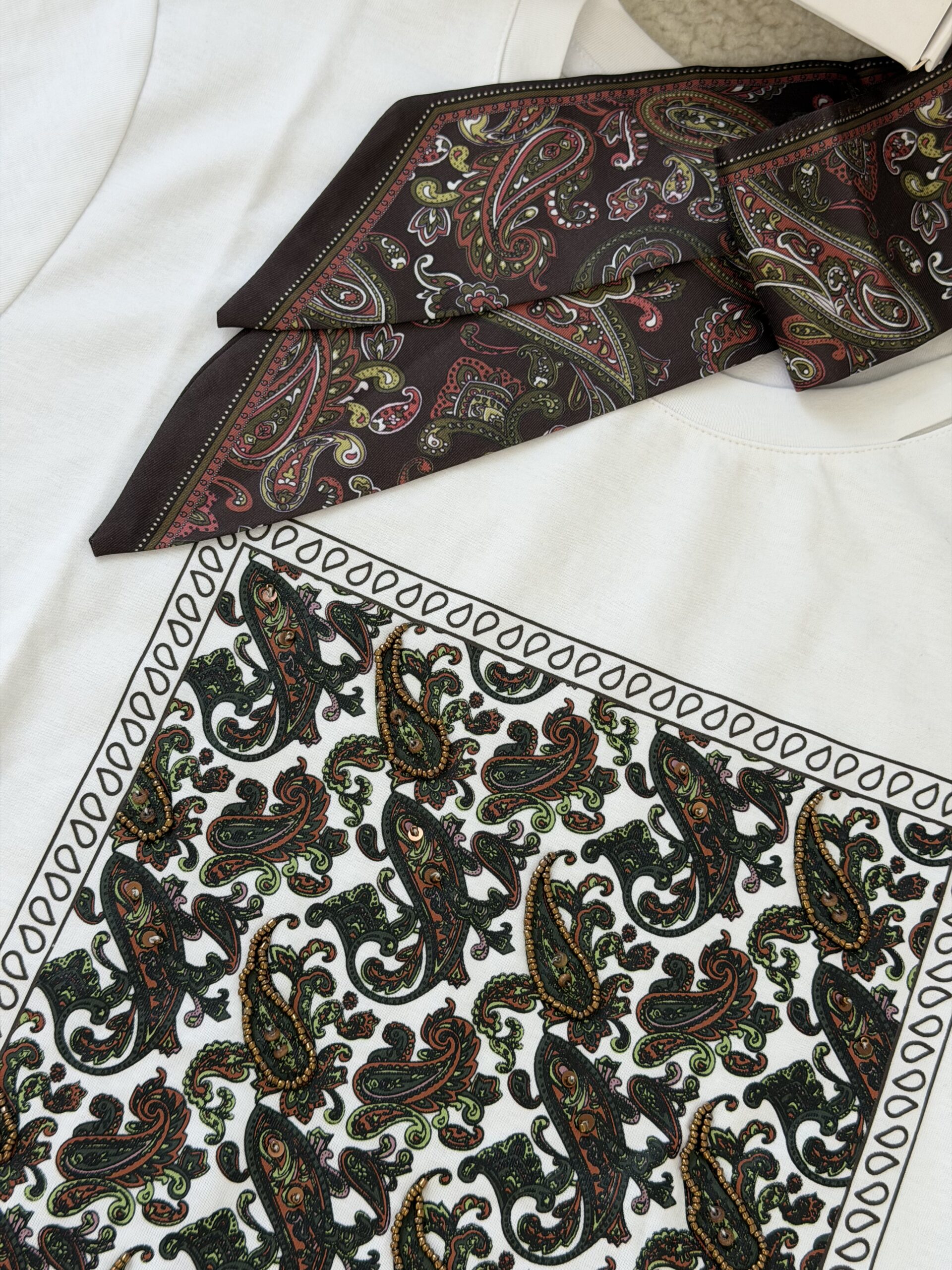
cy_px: 635
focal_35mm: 48
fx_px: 1760
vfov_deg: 39.7
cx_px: 476
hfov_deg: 30.3
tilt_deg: -72.8
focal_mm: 6.76
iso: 50
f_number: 1.78
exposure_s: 1/121
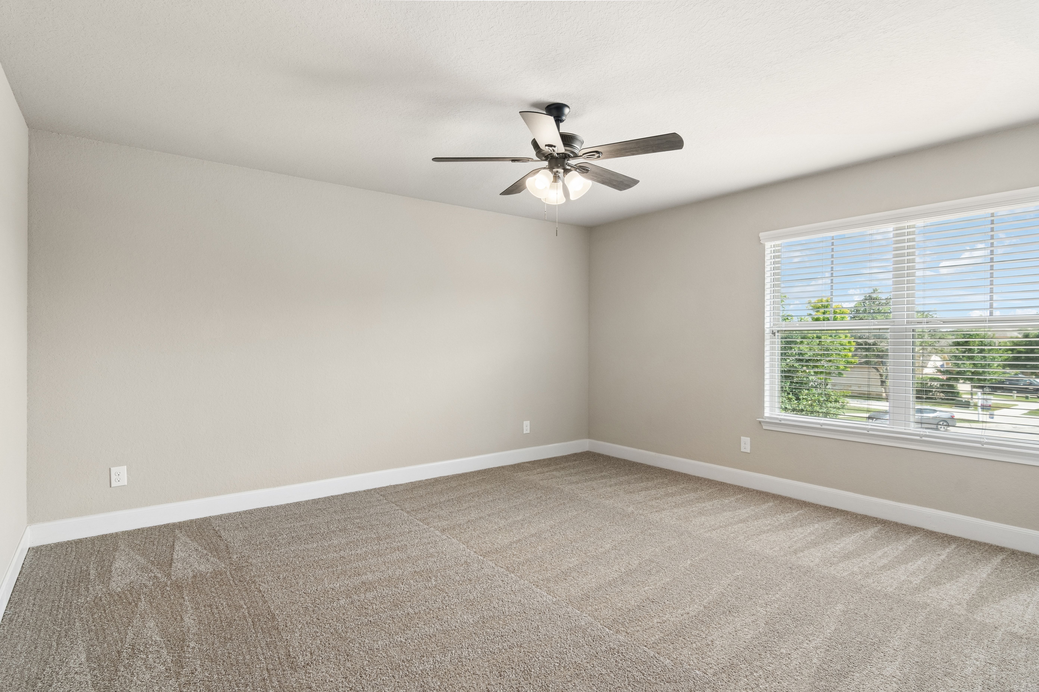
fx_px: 548
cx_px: 520
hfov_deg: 86.9
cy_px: 346
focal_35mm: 19
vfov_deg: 64.6
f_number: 8
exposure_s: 1/40
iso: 320
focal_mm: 13
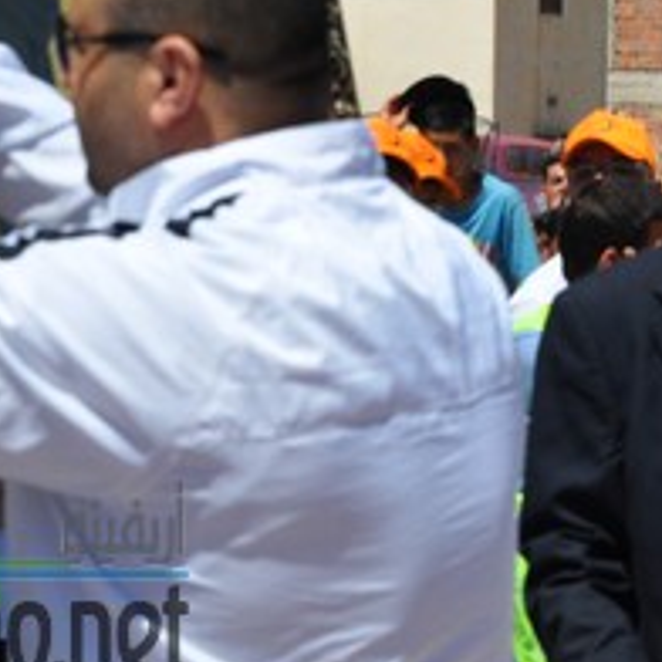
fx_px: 4500
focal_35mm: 208
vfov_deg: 8.4
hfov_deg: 8.4
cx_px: -27
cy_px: 49
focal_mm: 50
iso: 200
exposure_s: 1/500
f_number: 11
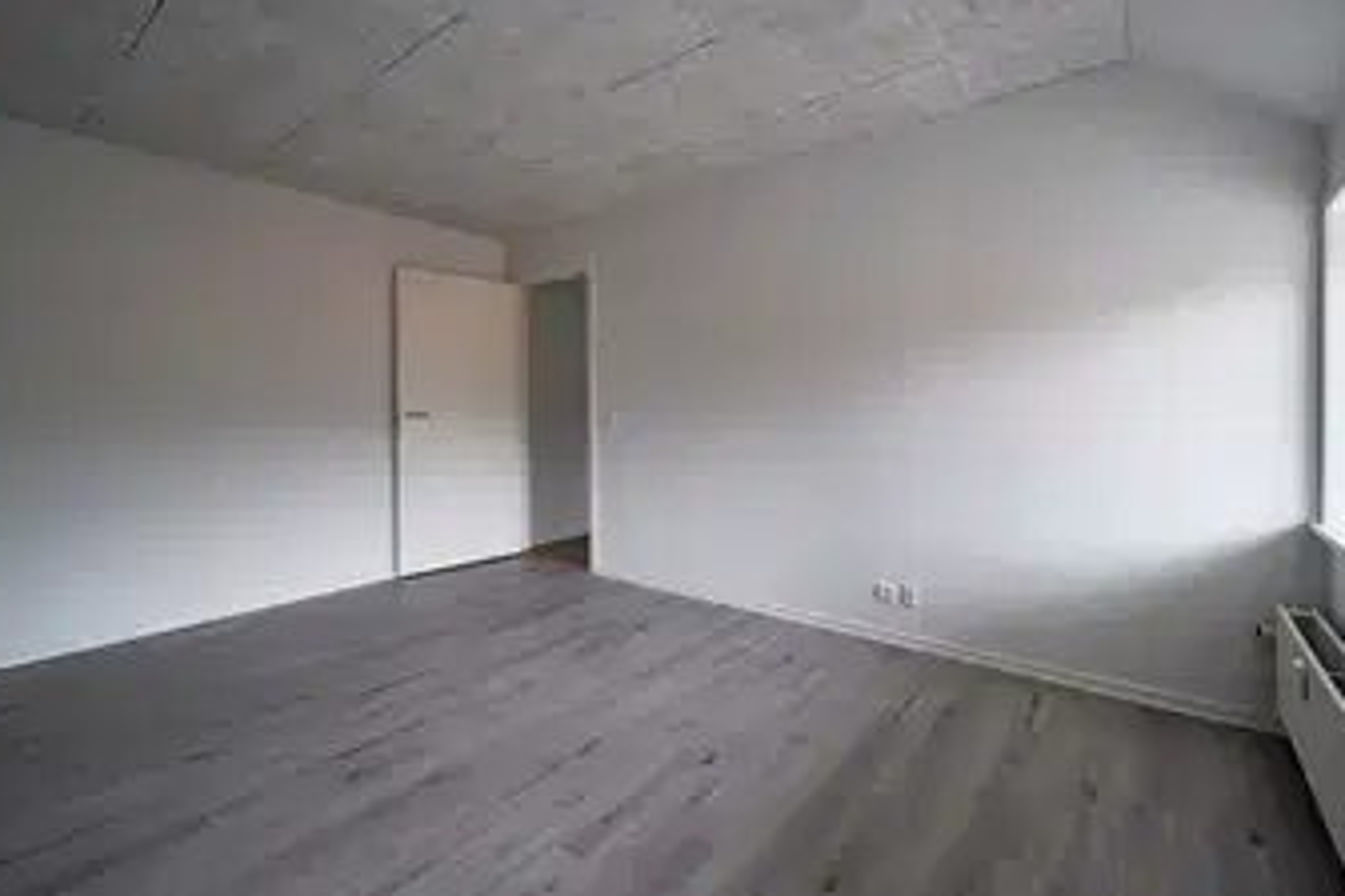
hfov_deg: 100.2
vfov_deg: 77.3
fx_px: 560
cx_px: 721
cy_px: 428
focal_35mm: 15
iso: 400
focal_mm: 12
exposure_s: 1/50
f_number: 5
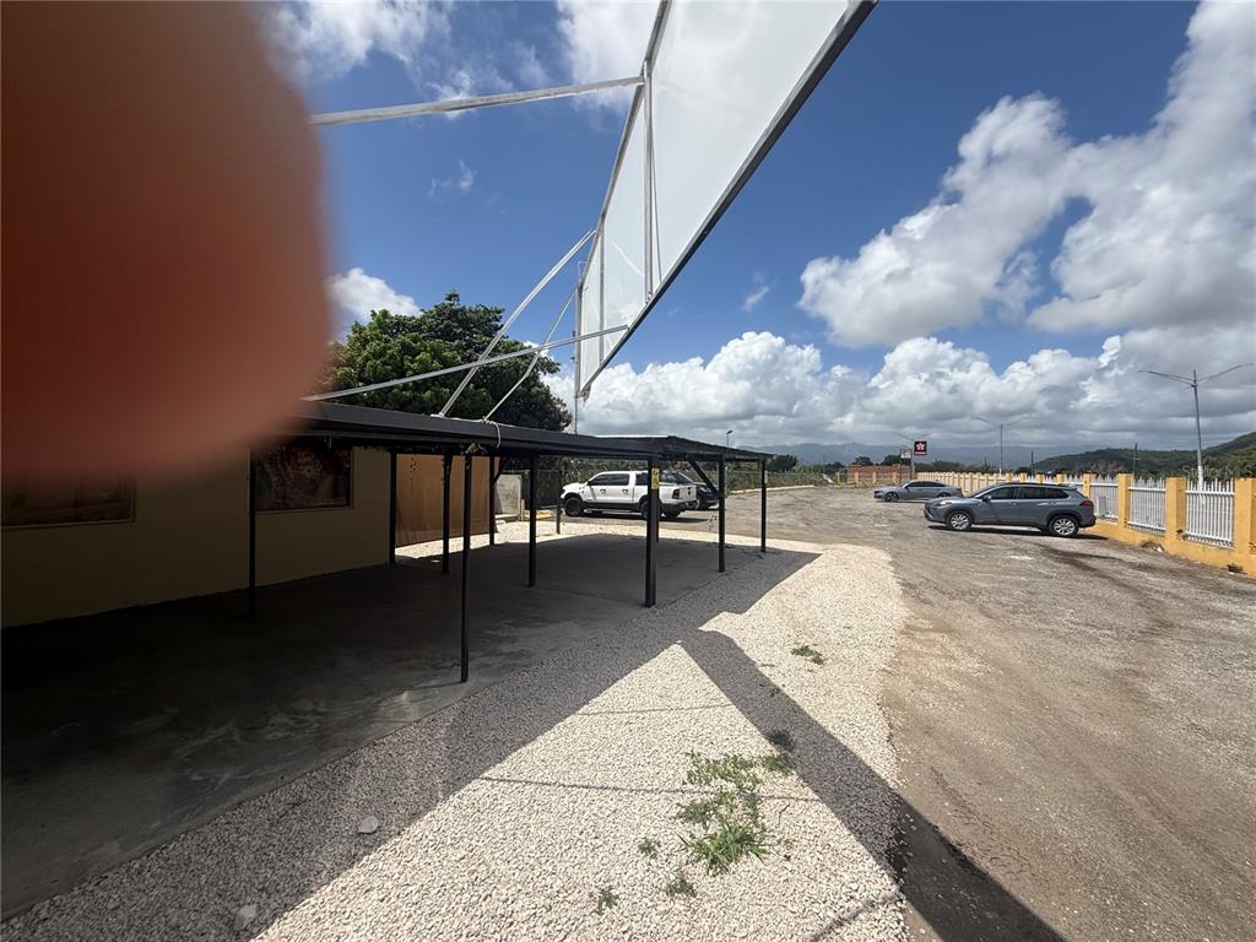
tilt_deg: +0.3
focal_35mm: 14
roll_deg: -0.9
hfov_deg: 102.1
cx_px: 628
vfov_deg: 85.7
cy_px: 471
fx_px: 508
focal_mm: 2.22
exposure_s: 1/4149
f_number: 2.2
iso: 50
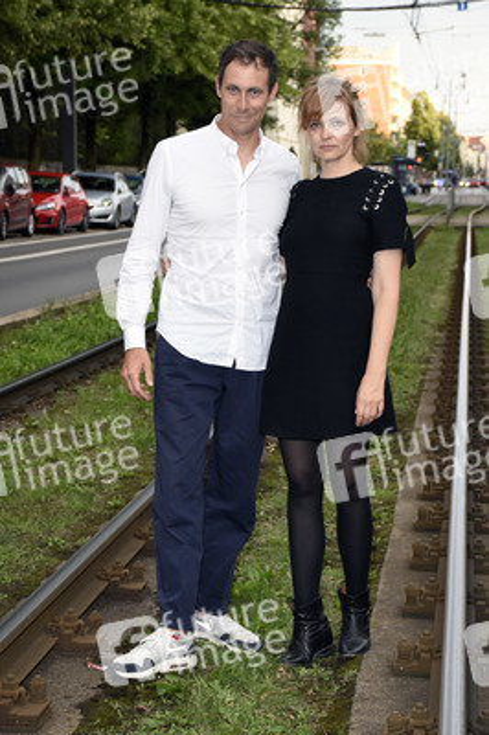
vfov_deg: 26.0
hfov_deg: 17.5
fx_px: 1592
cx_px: 244
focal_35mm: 78
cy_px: 368
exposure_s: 1/160
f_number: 6.3
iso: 1000
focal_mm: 52
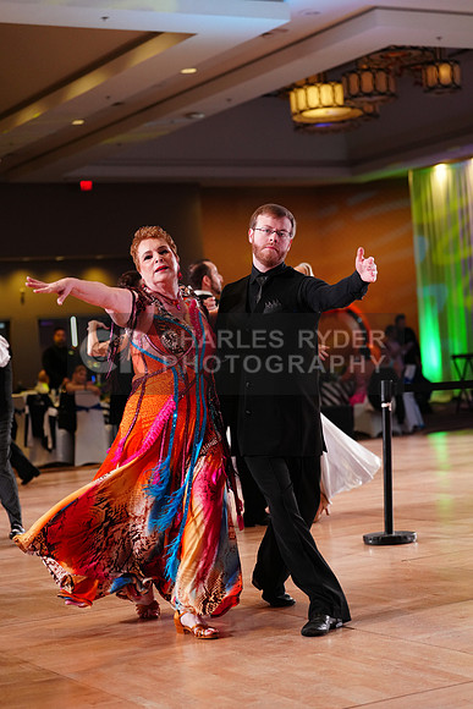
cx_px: 236
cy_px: 354
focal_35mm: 70
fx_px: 1379
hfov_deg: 19.5
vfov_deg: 28.8
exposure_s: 1/500
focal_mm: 70
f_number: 2.8
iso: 2000
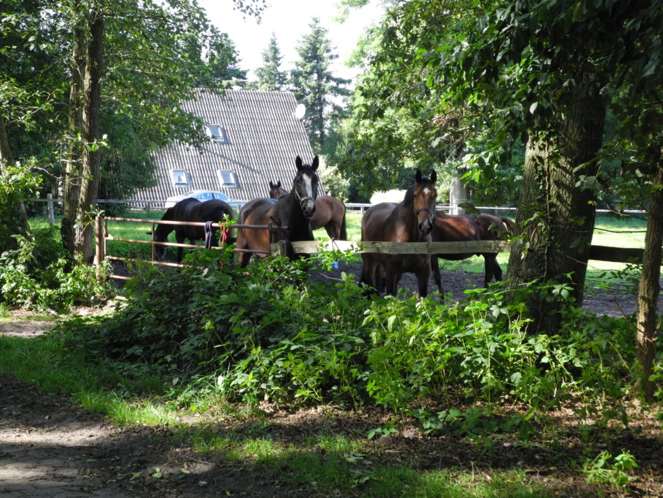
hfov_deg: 34.9
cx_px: 332
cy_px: 249
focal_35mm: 55
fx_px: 1053
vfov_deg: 26.6
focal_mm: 11.8
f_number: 3.5
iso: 360
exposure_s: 1/320
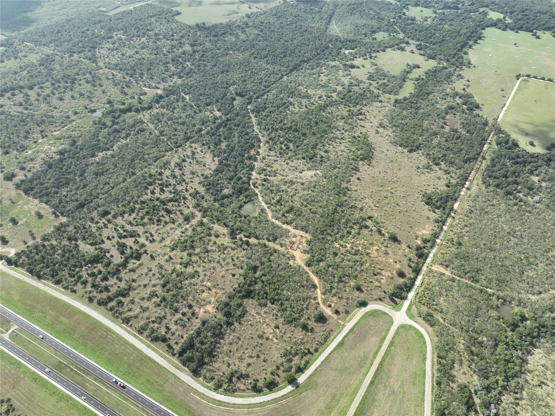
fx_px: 385
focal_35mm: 24
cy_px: 208
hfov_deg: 71.6
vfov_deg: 56.8
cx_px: 278
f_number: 2.8
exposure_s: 1/800
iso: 100
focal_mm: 12.29
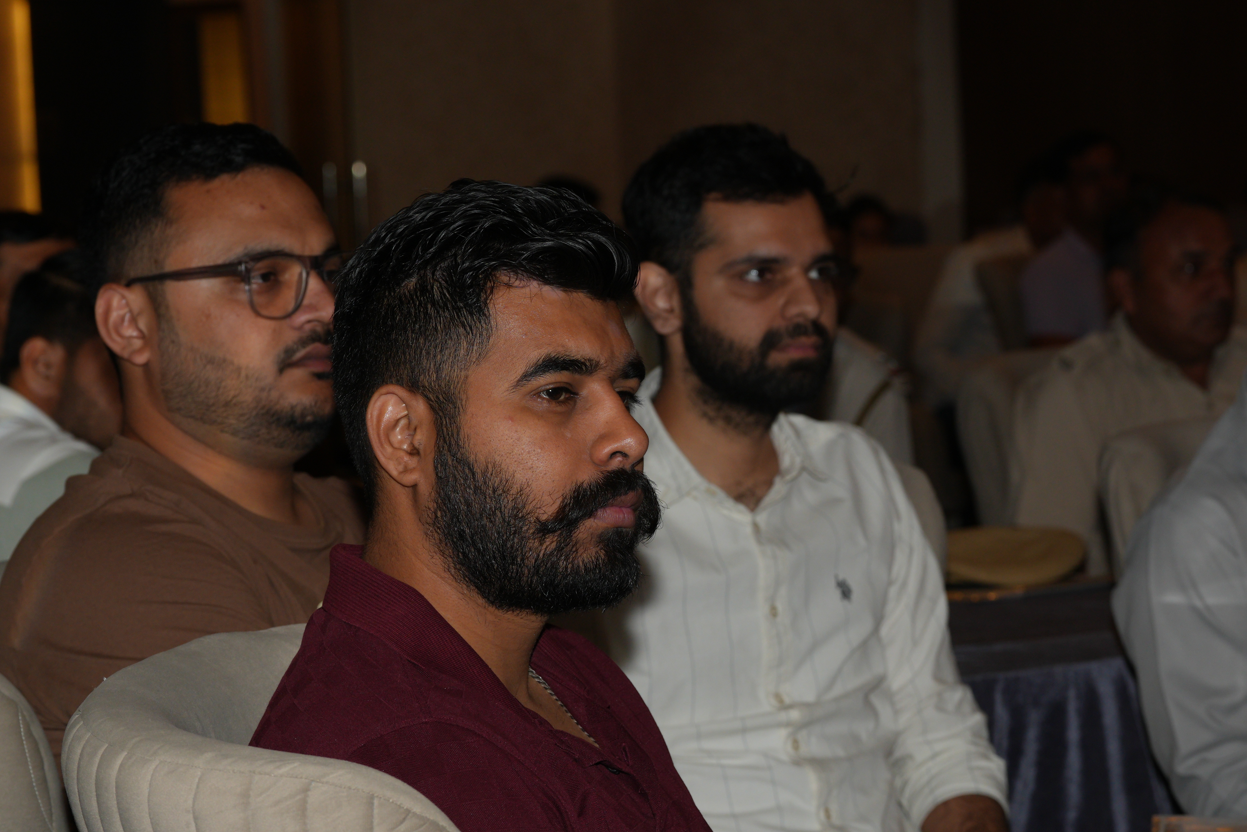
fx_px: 4053
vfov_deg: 11.7
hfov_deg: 17.4
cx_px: 884
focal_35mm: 117
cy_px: 590
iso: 640
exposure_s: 1/160
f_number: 7.1
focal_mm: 76
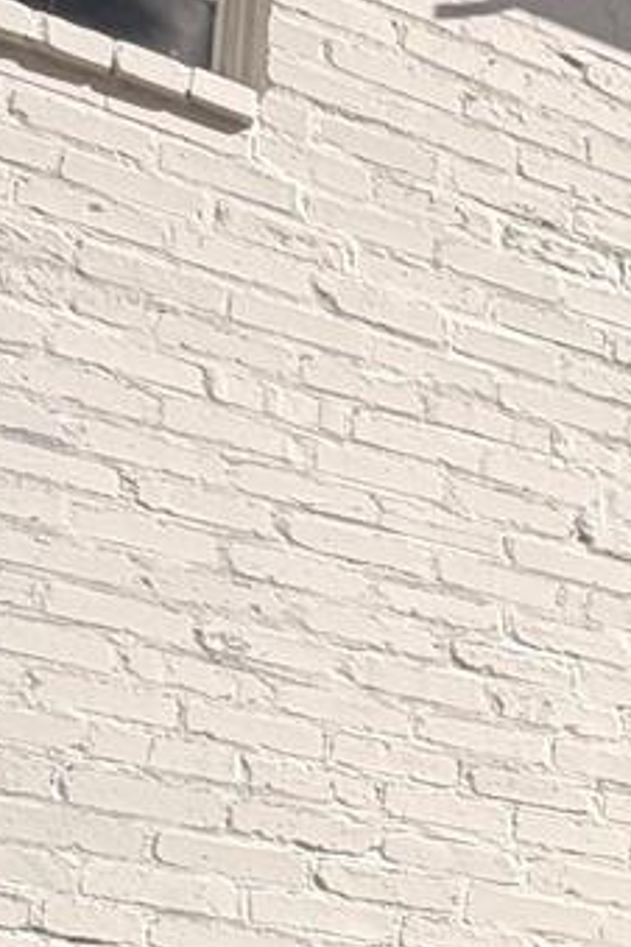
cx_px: 1748
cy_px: 1296
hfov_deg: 11.3
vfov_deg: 20.7
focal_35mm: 88
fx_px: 2313
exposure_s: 1/1368
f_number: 2.2
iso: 20
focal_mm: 2.22
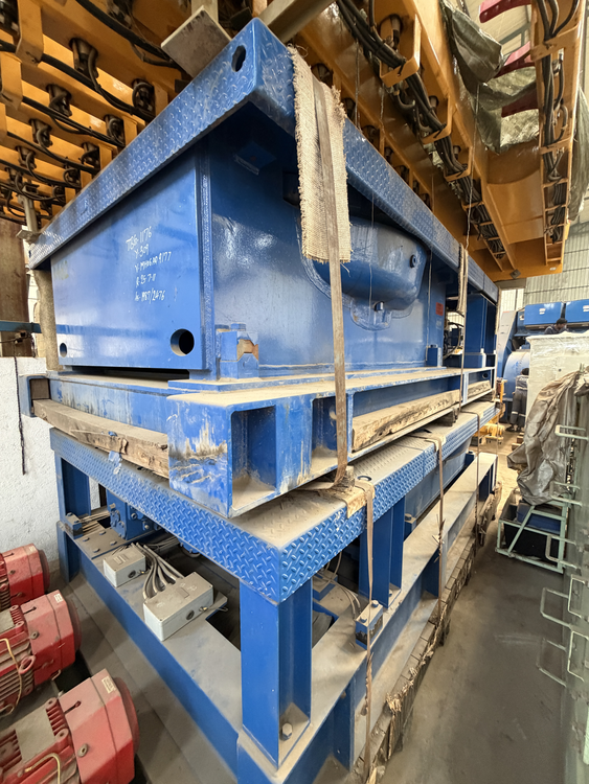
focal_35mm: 14
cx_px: 294
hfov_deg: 85.7
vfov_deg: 102.0
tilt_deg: -5.6
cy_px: 392
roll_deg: -1.0
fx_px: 317
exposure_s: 1/60
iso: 400
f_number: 2.2
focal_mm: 2.22
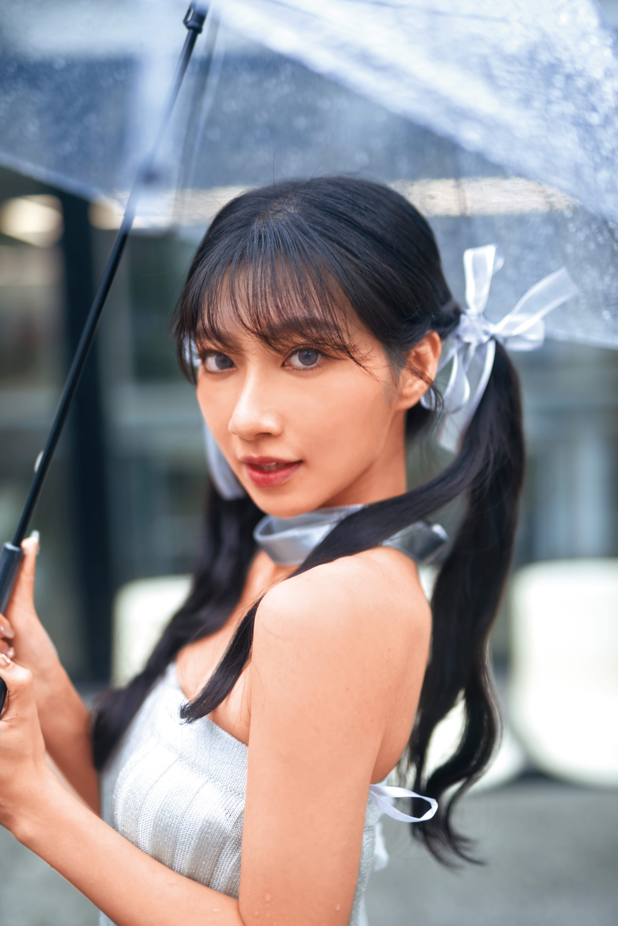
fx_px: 1286
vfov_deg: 39.6
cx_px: 309
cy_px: 463
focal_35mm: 50
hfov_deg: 27.0
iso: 100
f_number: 1.4
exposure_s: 1/400
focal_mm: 50
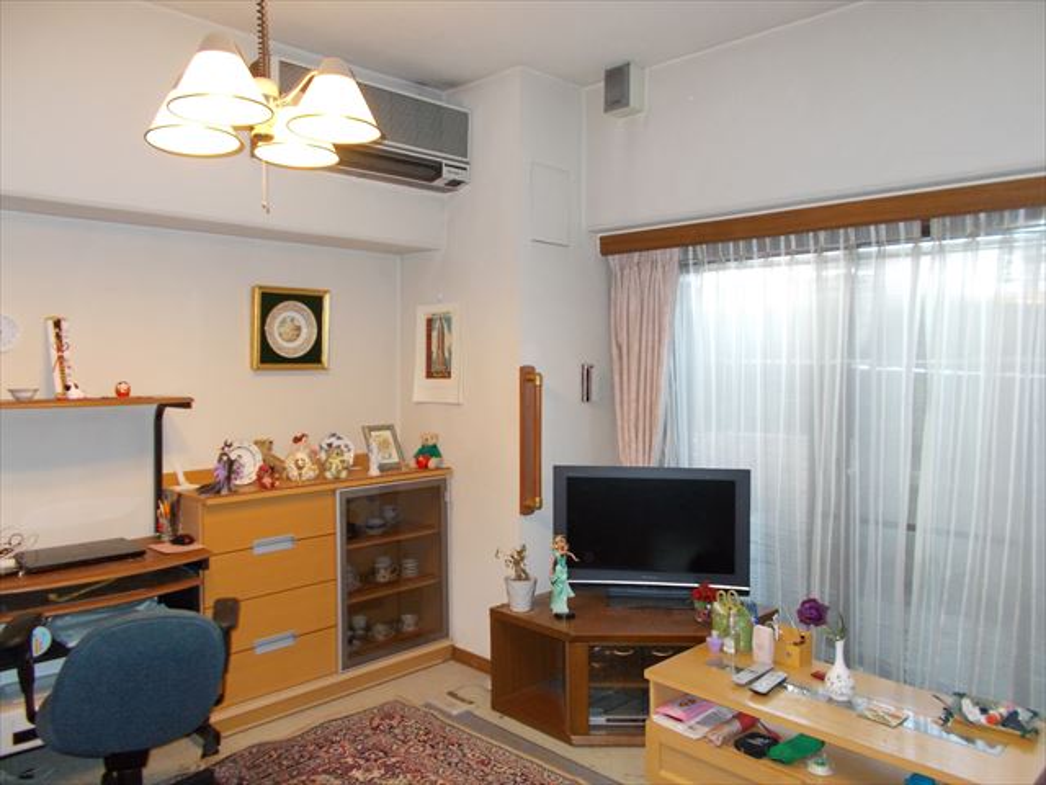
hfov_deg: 67.3
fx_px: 786
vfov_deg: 53.1
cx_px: 523
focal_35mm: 26
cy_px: 392
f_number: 3.2
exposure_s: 1/25
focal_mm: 4.6
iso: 220
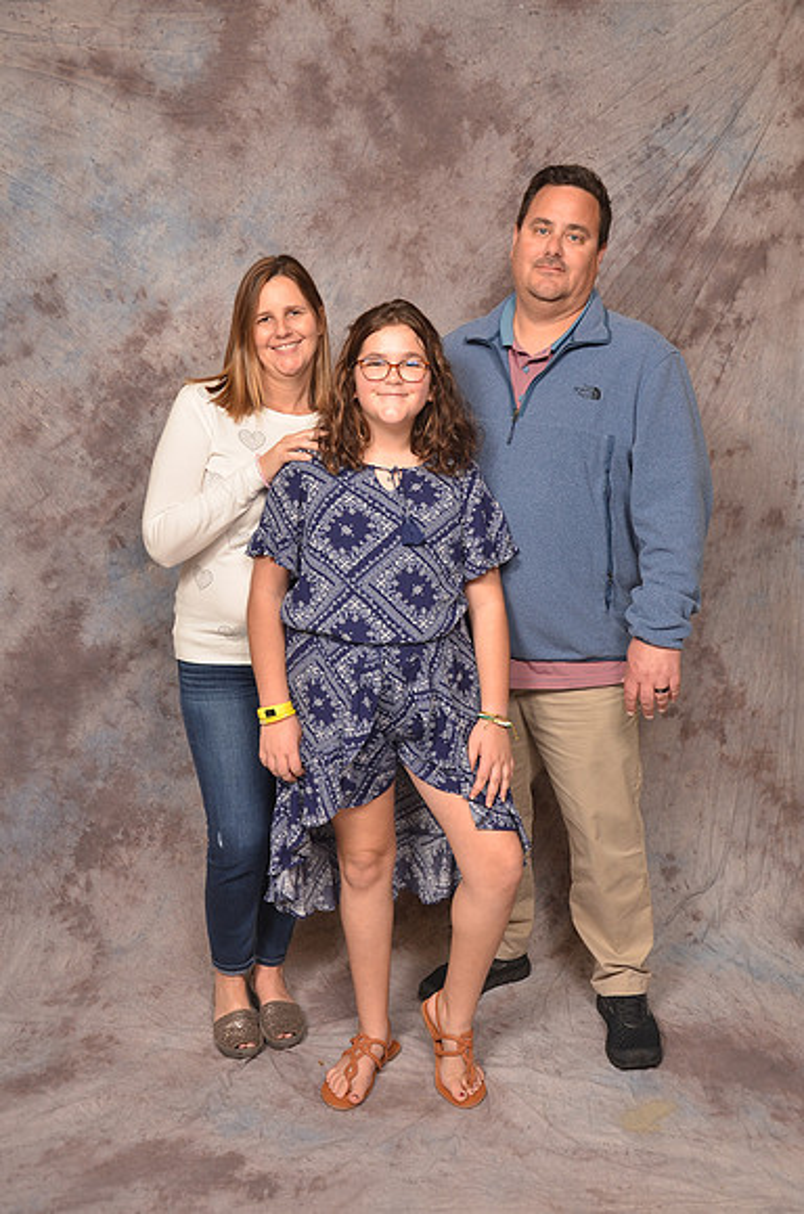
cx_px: 402
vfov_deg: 51.4
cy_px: 607
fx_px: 1262
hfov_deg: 35.3
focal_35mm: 38
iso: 200
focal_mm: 25
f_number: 5.6
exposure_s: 1/60
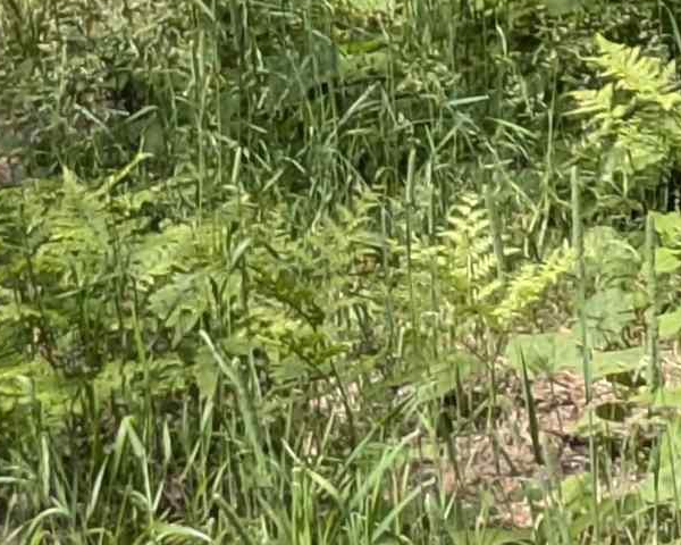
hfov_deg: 7.6
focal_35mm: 245
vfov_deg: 6.1
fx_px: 4938
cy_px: -727
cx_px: 1238
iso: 45
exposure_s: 1/1372
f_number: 1.7
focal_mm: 4.53
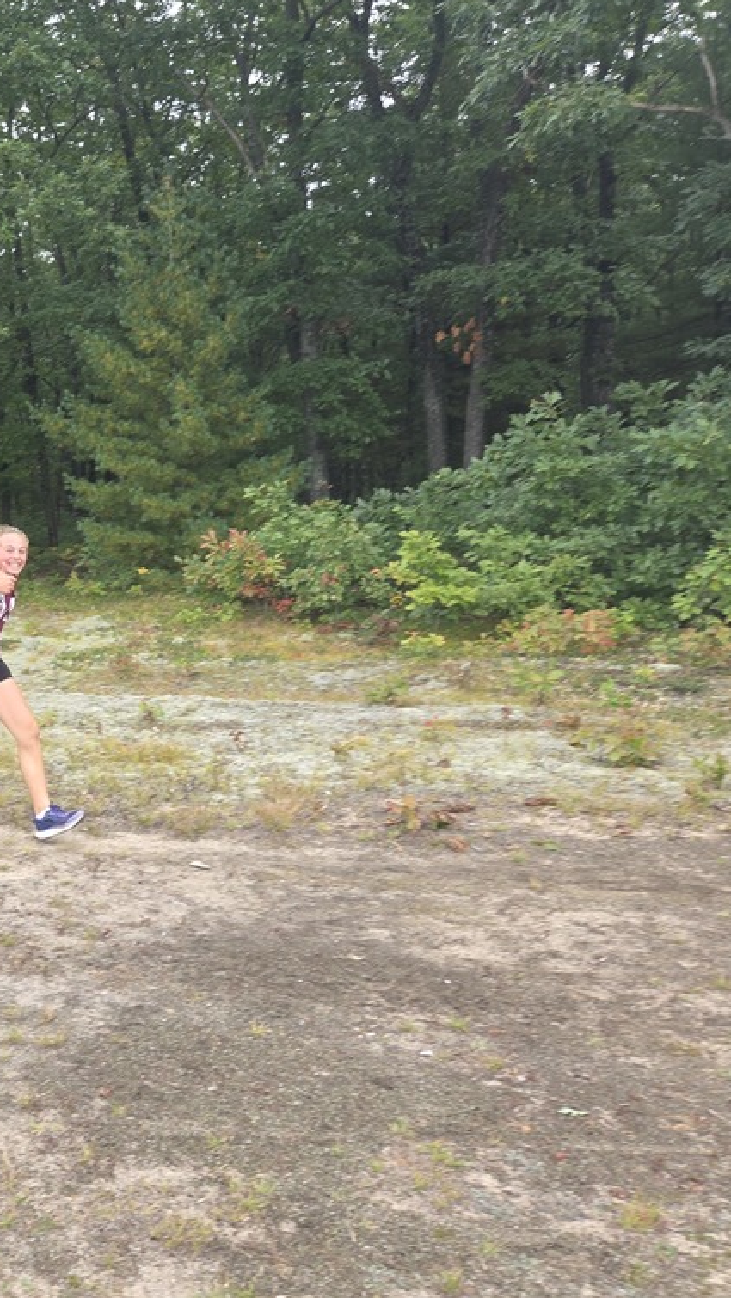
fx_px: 1171
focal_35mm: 34
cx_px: -53
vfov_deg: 58.0
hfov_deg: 31.2
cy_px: 643
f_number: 1.8
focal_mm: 5.4
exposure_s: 1/180
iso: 64
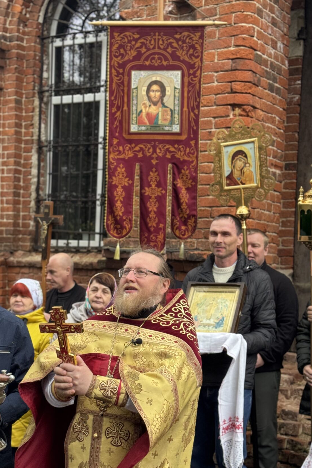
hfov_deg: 21.9
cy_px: 286
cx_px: 121
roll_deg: -0.8
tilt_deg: -2.9
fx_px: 806
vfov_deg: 32.3
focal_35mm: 62
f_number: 1.78
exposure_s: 1/358
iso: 64
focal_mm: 6.76
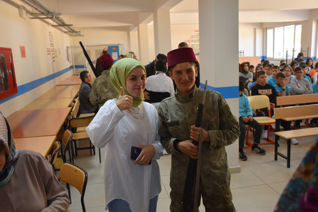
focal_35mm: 34
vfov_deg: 38.3
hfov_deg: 55.1
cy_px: 106
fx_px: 305
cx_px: 159
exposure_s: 1/60
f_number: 4
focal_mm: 23
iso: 500
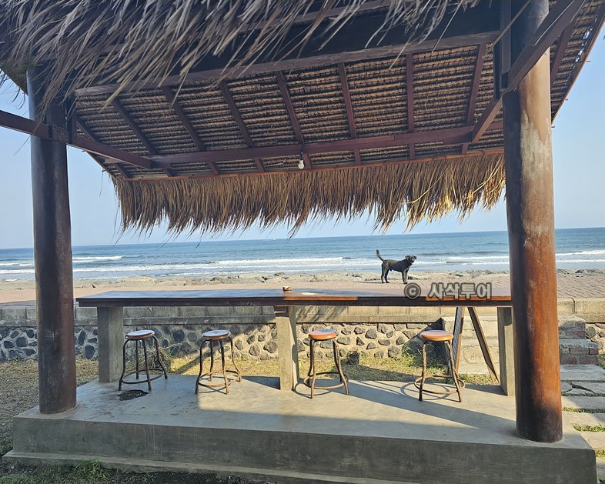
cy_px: 242
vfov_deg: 58.8
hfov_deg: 70.3
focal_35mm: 24
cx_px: 306
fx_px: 430
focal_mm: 6.3
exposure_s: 1/195
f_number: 1.7
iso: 10
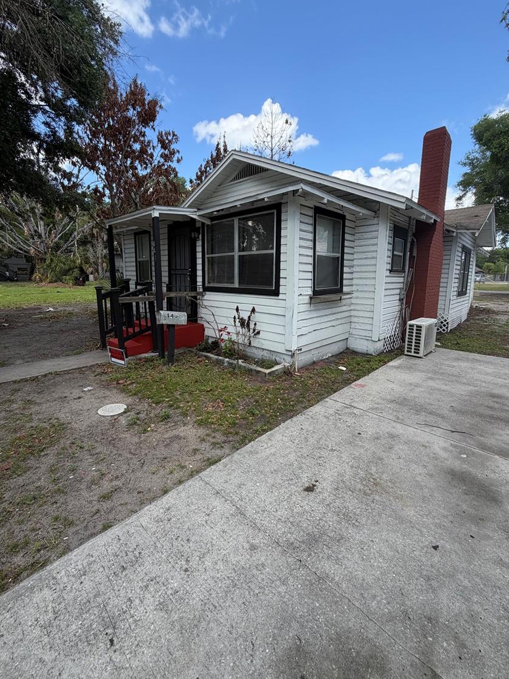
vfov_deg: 98.1
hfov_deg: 81.7
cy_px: 320
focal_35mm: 15
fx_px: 294
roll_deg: -0.3
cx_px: 254
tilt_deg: -7.9
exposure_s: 1/596
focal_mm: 2.22
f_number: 2.2
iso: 40
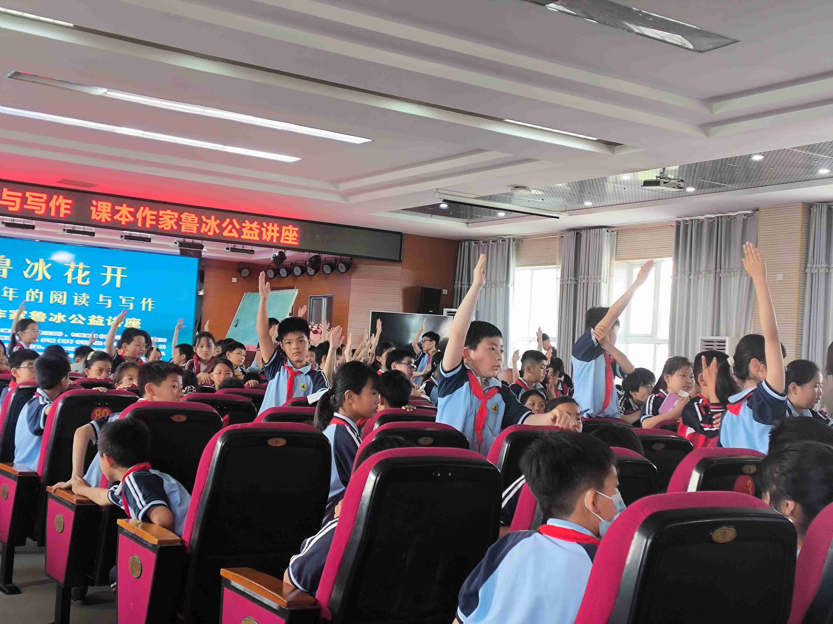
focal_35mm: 46
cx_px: 416
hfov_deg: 41.2
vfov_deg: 31.5
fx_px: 1107
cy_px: 312
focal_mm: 5.35
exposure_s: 1/100
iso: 250
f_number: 1.7
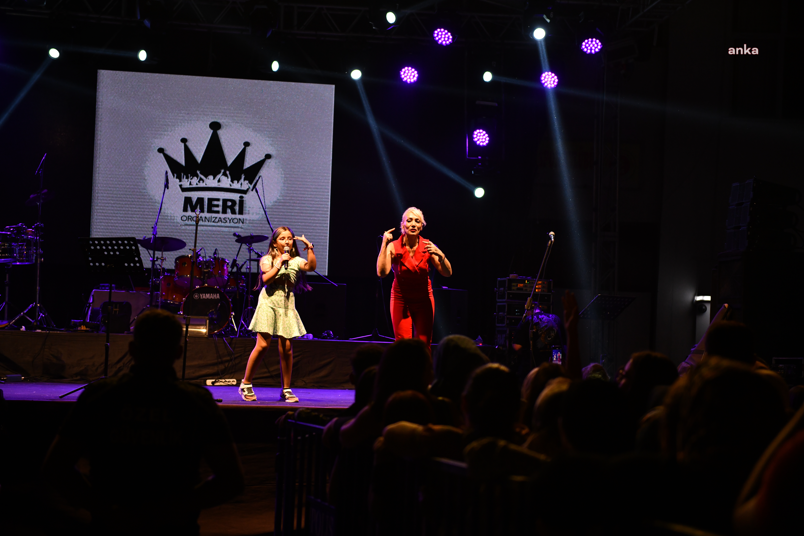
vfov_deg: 19.5
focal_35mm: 70
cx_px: 402
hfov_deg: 28.8
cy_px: 268
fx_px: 1563
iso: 1600
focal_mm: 70
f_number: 2.8
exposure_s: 1/500
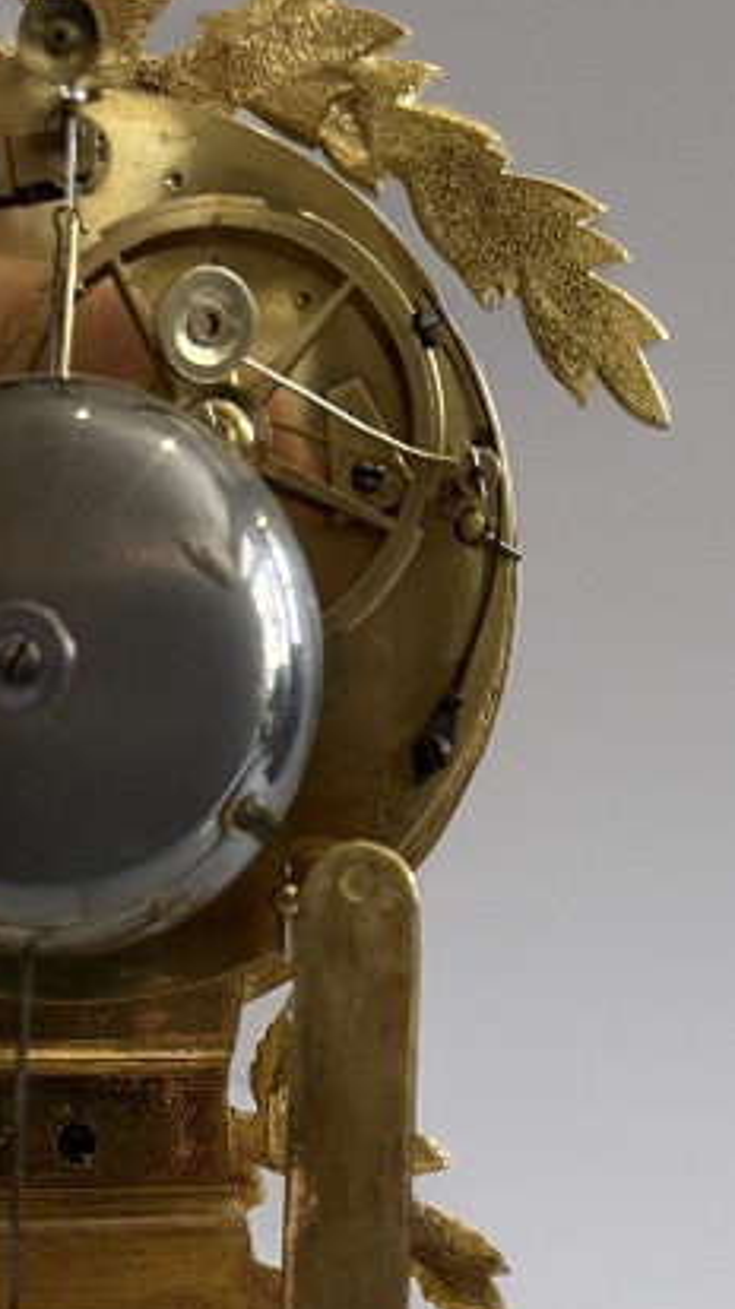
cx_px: 76
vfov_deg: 26.0
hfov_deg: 15.7
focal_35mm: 76
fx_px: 2636
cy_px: 1404
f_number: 1.78
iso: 100
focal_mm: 6.86
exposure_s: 1/100
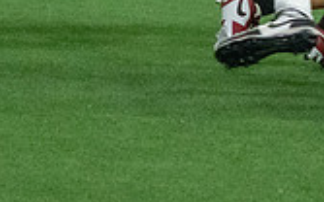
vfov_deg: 2.3
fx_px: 5072
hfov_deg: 3.7
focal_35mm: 575
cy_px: -159
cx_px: 330
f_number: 4.5
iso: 12800
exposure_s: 1/1250
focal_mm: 102
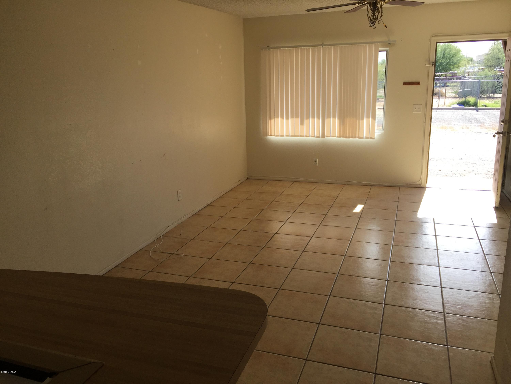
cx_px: 256
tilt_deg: -15.2
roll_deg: -0.3
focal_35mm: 29
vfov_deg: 48.2
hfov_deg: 61.7
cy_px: 192
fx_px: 428
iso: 32
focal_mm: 4.15
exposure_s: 1/384
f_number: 2.2
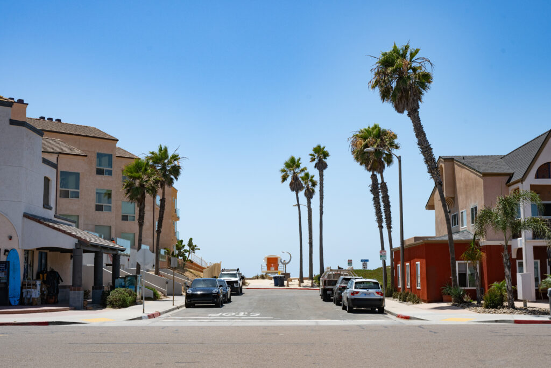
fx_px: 750
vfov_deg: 27.5
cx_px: 276
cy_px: 184
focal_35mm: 49
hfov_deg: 40.3
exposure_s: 1/1000
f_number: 8
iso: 400
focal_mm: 49
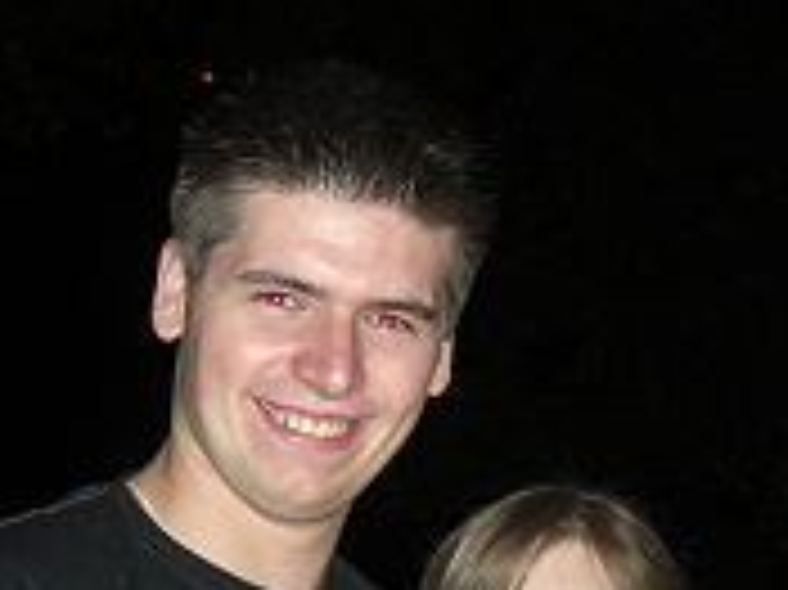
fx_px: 2457
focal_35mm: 108
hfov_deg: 18.2
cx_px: 536
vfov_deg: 13.5
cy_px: 572
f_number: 2.8
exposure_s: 1/60
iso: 200
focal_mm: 7.9
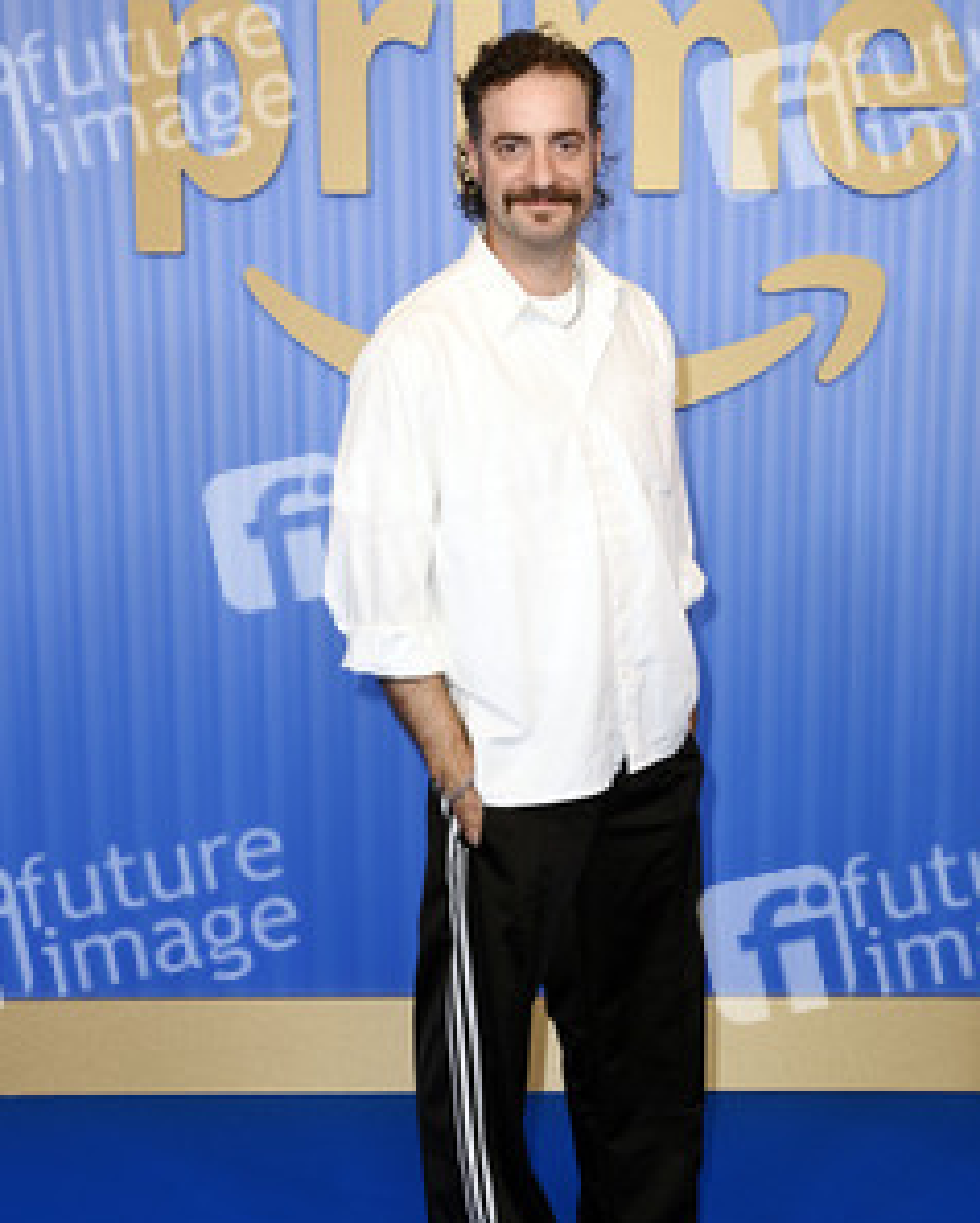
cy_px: 721
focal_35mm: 53
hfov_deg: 28.6
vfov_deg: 35.2
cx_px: 535
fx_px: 1920
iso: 400
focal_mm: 42
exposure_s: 1/250
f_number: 5.6
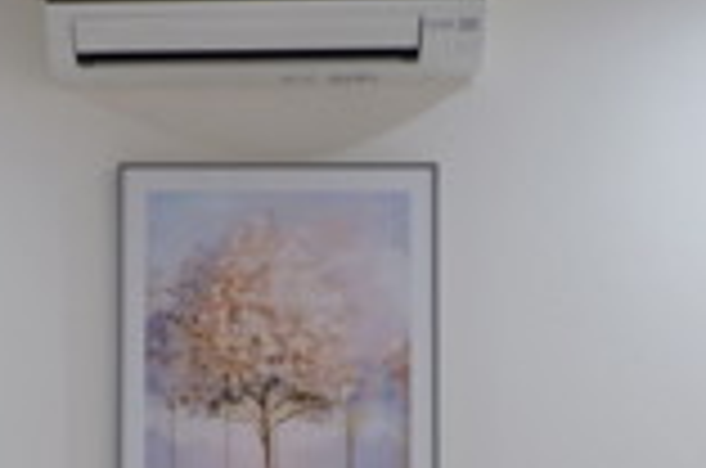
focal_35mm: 92
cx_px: 184
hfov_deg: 22.0
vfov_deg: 13.9
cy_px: 688
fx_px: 1801
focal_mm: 16
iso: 200
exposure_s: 1/25
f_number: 3.5
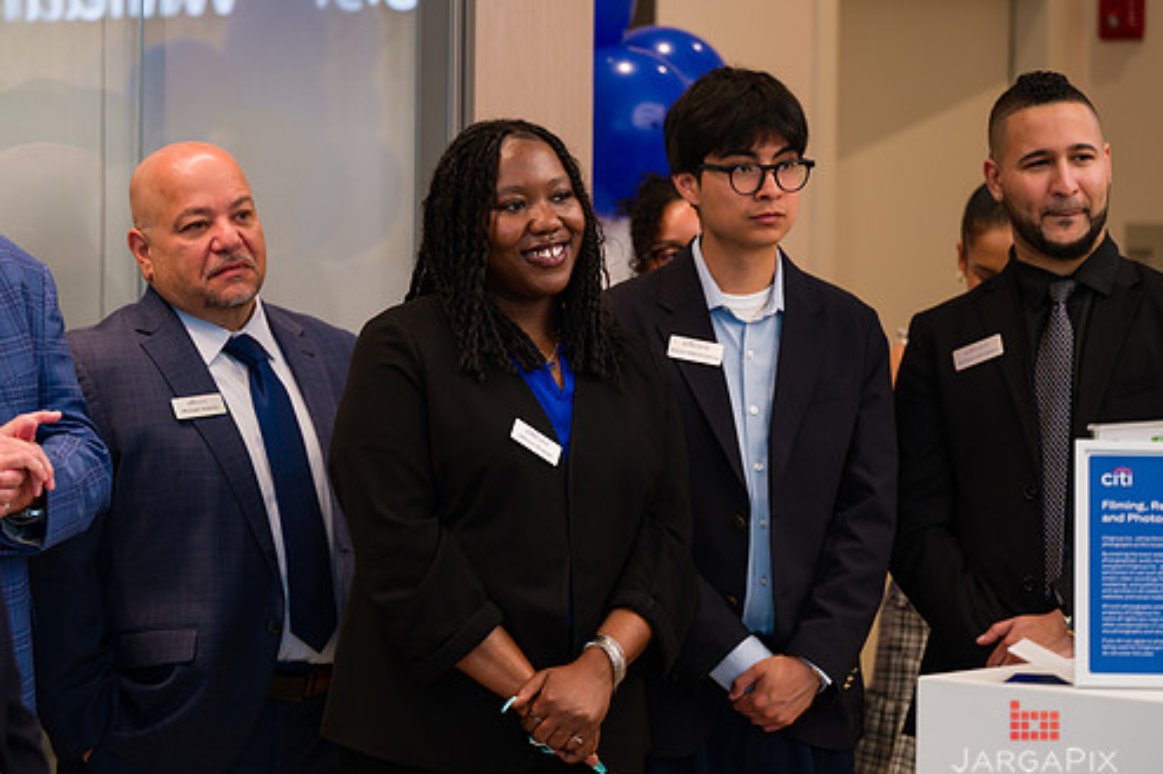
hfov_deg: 15.5
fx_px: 4263
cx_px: 494
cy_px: 369
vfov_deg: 10.4
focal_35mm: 132
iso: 400
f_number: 3.2
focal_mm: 110
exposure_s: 1/200
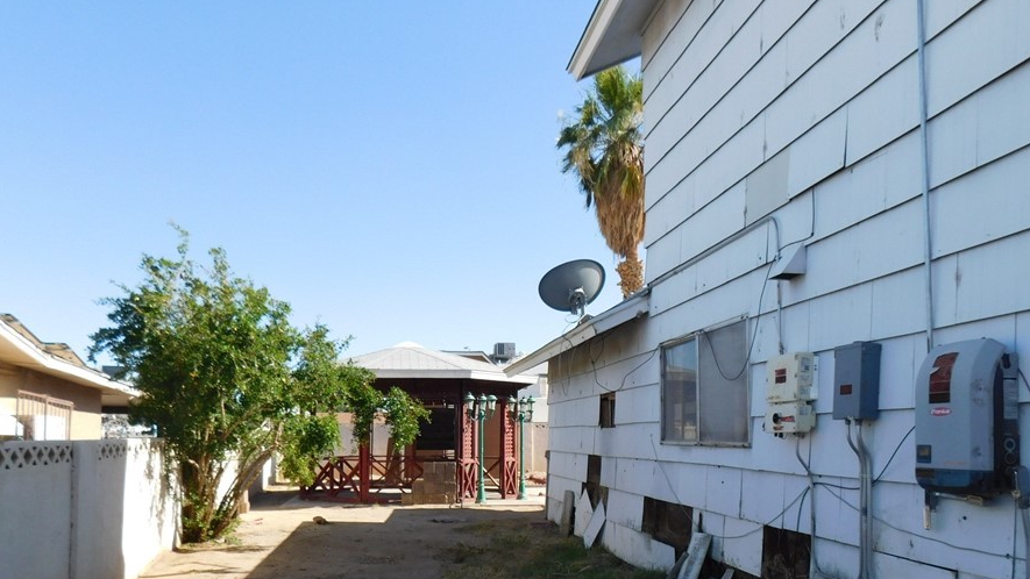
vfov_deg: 39.4
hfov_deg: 66.0
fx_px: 792
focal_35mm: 29
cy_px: 416
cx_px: 498
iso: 125
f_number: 3
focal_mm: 4
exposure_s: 1/1000
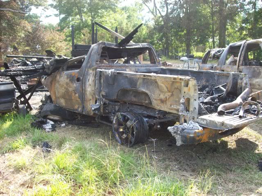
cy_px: 98
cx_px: 131
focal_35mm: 36
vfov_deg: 39.7
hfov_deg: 51.4
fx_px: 272
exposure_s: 1/146
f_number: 2.7
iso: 80
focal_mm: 6
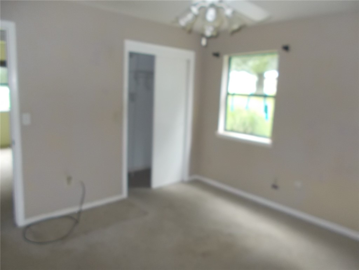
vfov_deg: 53.1
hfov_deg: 67.3
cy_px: 135
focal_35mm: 26
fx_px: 270
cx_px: 180
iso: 250
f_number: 3.2
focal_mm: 4.6
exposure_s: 1/25
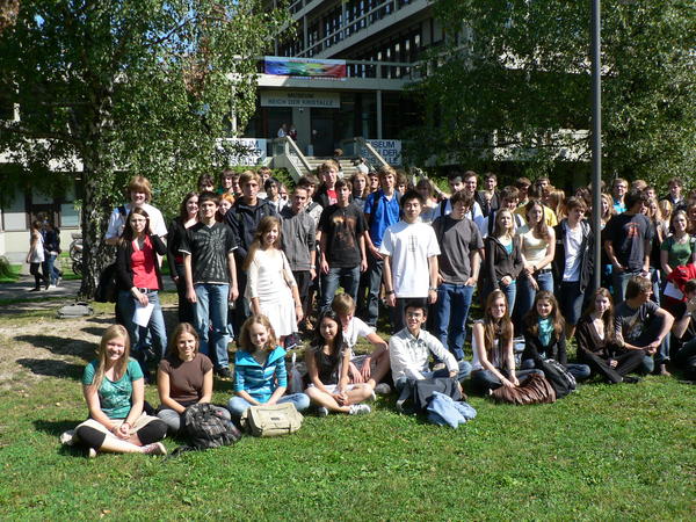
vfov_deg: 39.7
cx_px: 348
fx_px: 724
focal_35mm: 36
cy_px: 261
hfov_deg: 51.4
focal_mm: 6
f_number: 4
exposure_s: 1/320
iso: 80
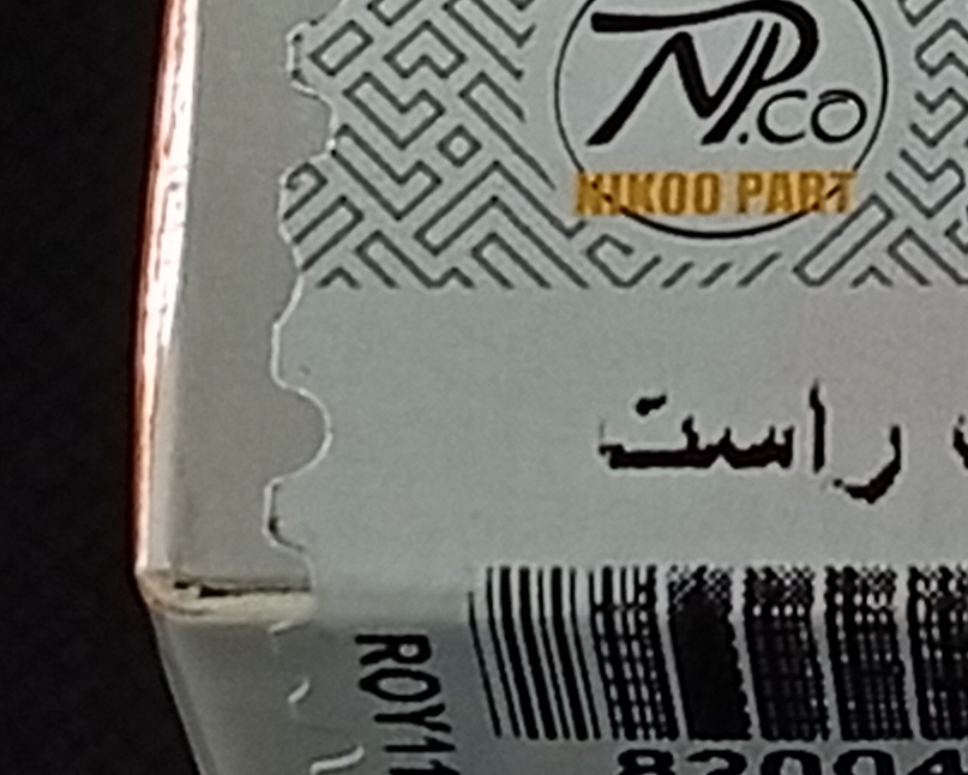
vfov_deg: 6.0
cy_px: 311
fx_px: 7365
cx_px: 1448
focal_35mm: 257
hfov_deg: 7.4
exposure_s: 1/50
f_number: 1.8
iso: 227
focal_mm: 3.96
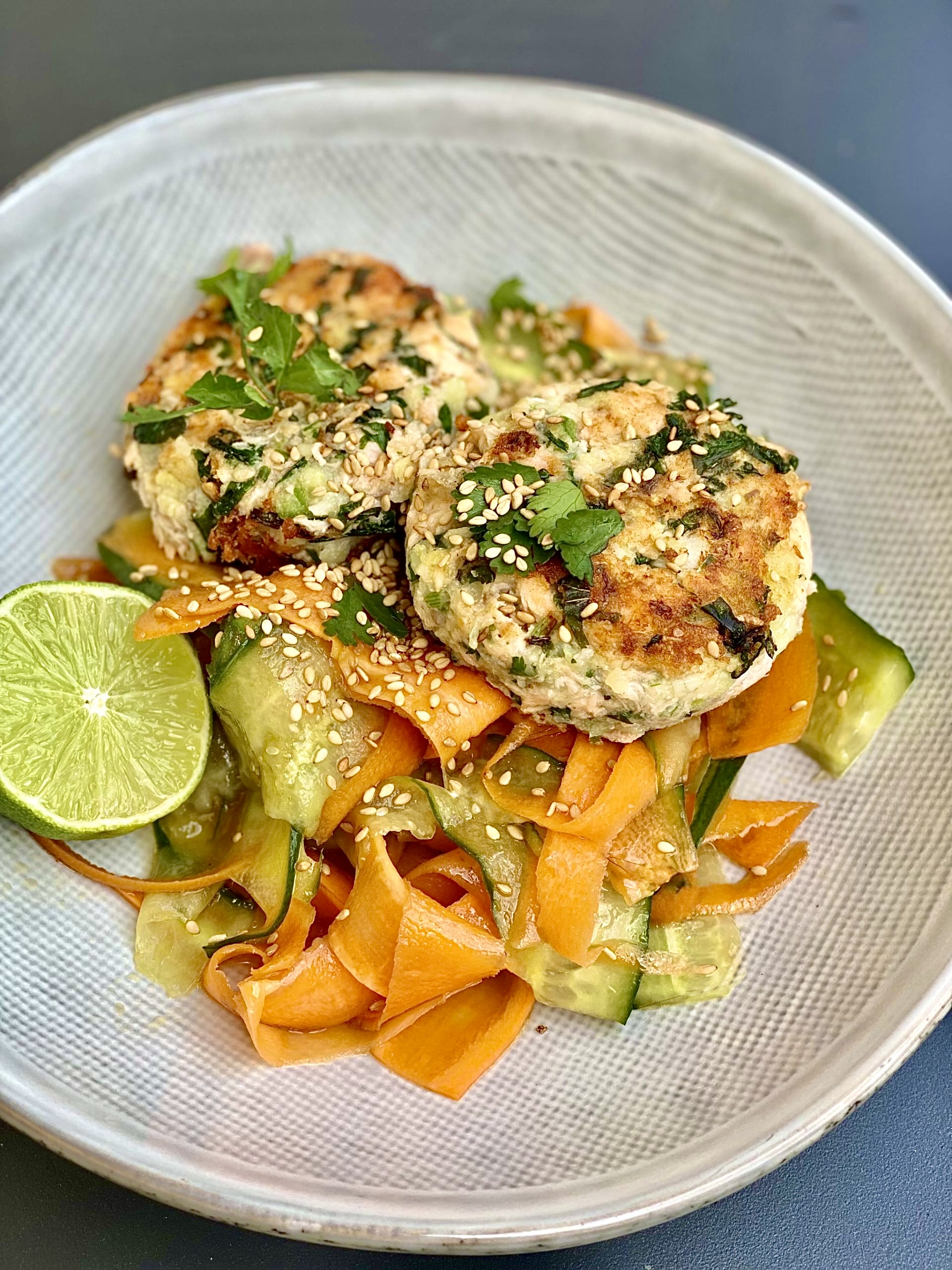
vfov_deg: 36.8
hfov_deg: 28.0
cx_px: 476
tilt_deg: -60.3
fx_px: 1907
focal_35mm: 52
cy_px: 635
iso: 20
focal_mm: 6
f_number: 2
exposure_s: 1/369
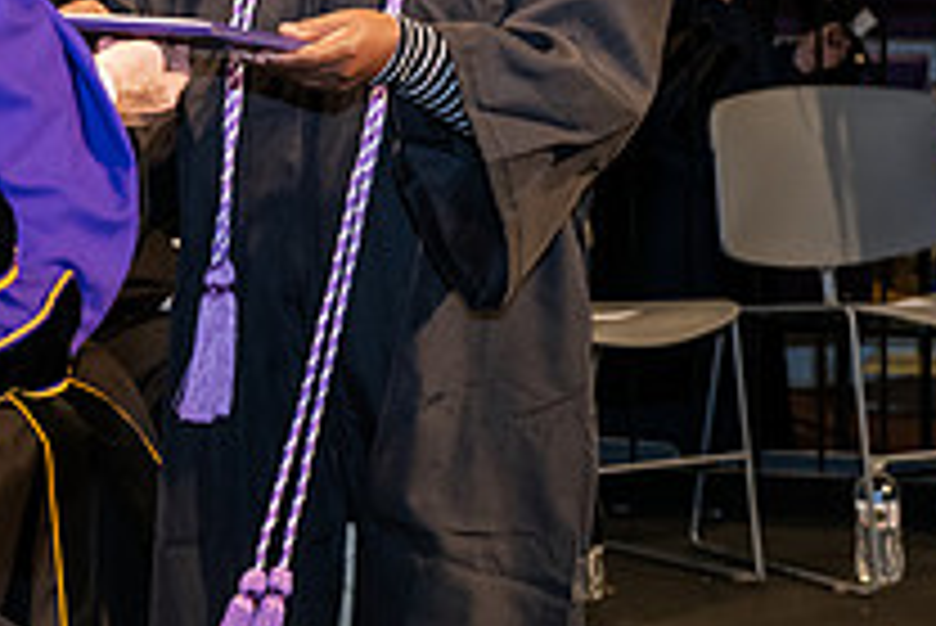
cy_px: -83
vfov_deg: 7.9
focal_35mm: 173
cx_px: -104
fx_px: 4501
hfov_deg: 11.7
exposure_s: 1/200
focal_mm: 62
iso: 1600
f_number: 6.3
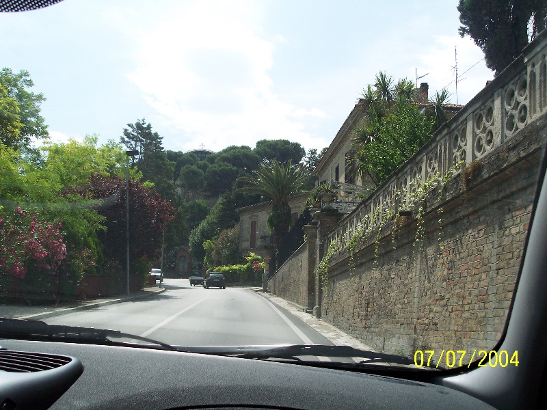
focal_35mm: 38
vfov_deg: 37.7
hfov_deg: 49.0
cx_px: 274
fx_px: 600
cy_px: 205
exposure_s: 1/700
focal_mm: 8
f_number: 4.8
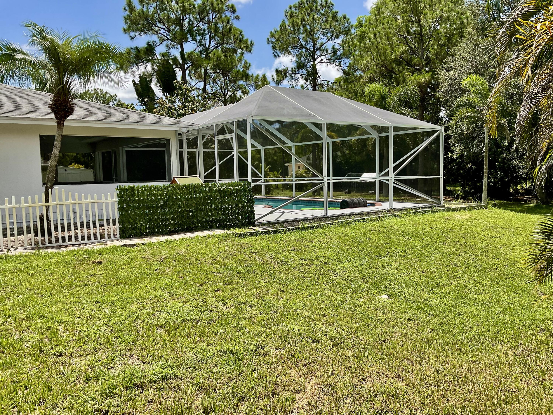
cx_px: 276
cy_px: 208
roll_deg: +1.0
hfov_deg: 61.7
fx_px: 463
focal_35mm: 29
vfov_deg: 48.2
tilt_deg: -1.5
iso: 16
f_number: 1.8
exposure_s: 1/1195
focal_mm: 3
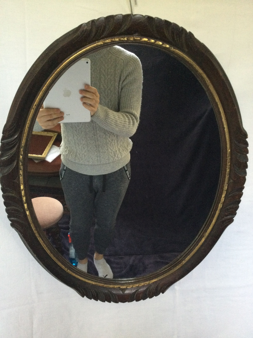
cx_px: 126
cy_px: 169
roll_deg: -1.2
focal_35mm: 31
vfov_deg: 58.4
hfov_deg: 45.4
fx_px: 302
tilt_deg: -3.8
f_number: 2.4
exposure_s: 1/25
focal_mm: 3.3
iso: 200
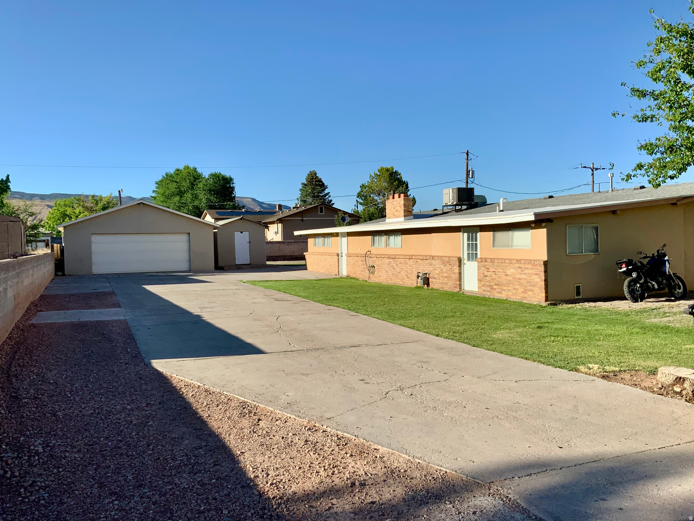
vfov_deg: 48.2
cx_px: 347
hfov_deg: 61.7
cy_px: 260
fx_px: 581
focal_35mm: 29
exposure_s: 1/1984
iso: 20
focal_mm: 3
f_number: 1.8
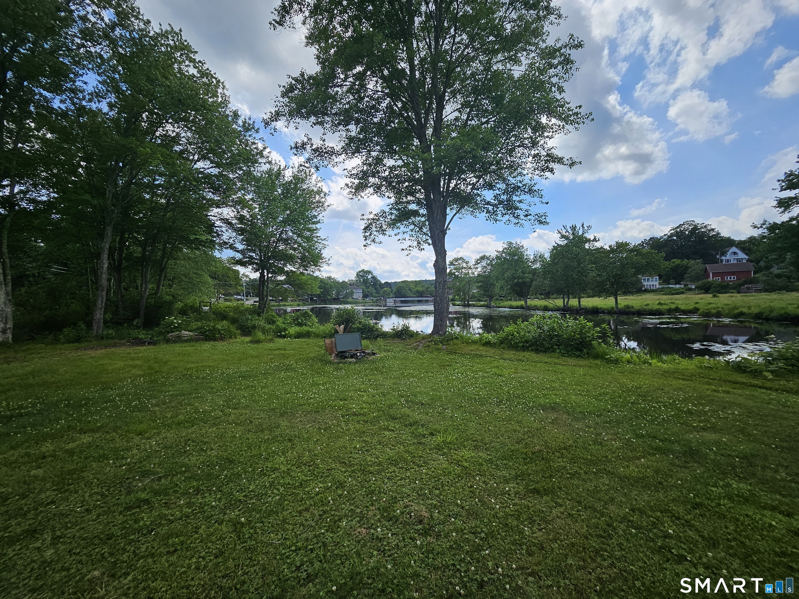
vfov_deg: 89.9
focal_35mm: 13
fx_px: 300
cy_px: 300
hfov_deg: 106.2
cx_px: 400
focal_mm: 1.7
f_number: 2.2
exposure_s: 1/1304
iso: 32
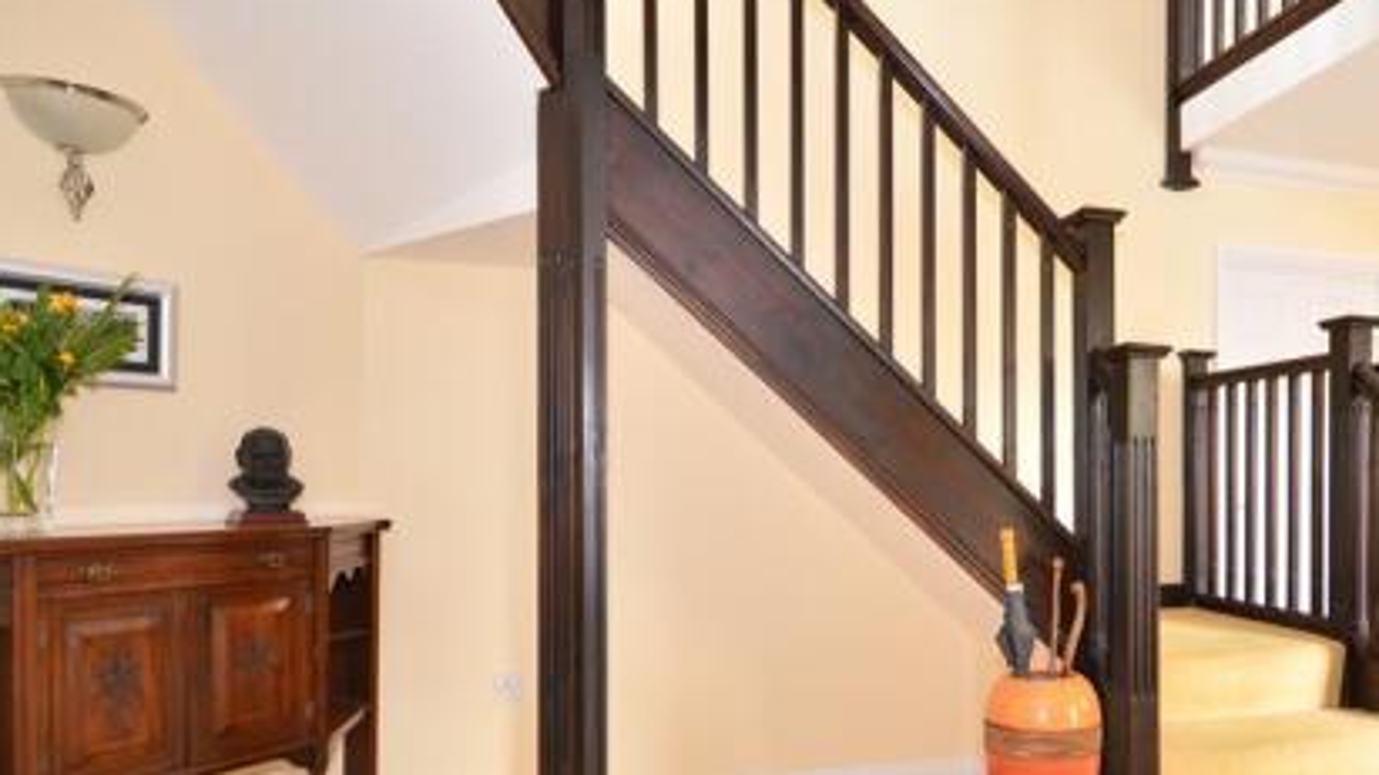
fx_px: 914
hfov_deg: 71.8
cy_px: 490
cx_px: 923
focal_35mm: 25
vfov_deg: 45.5
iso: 200
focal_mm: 10
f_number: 5
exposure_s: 1/1.6
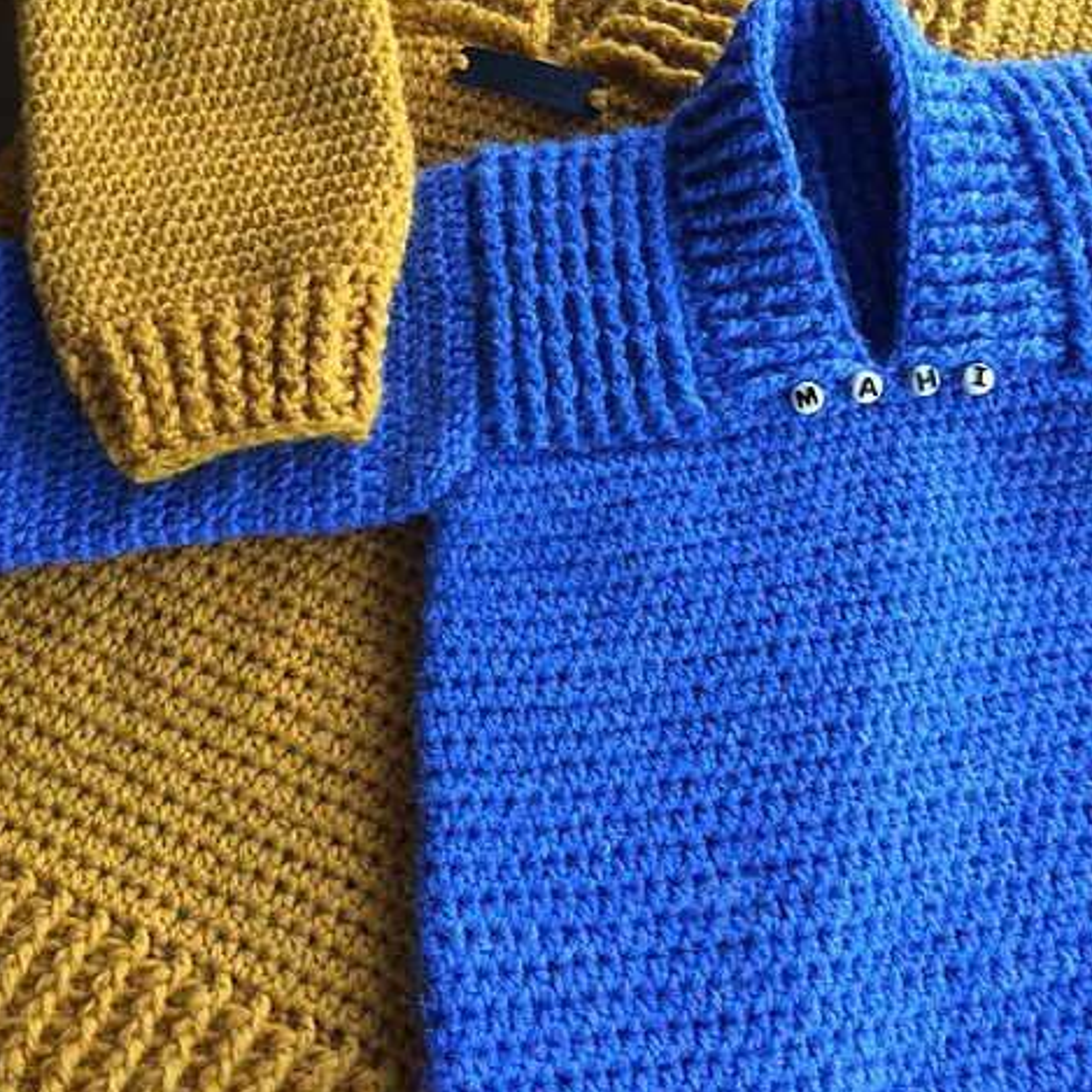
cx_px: 536
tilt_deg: -66.1
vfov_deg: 46.7
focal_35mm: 35
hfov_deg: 47.2
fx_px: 1249
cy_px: 396
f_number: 2.2
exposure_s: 1/10
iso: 125
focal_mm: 4.15
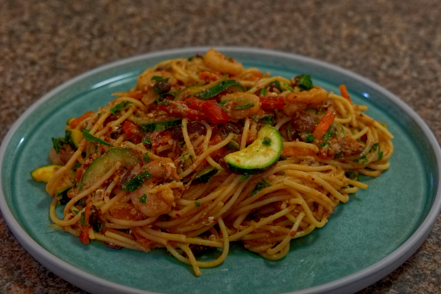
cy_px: 147
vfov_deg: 22.6
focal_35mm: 60
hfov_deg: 33.4
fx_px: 735
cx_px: 220
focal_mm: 60
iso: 6400
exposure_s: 1/80
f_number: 7.1
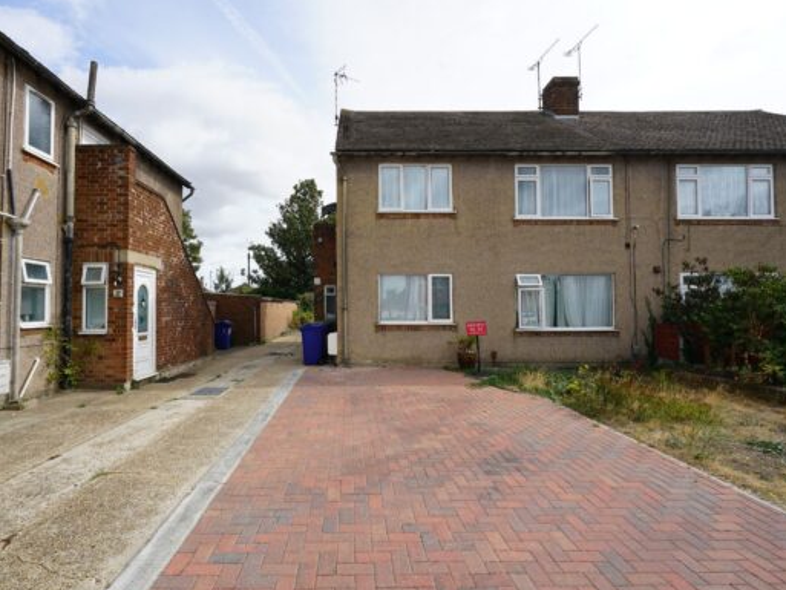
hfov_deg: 87.5
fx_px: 409
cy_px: 299
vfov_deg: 71.6
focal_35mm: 18
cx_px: 360
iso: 100
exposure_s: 1/80
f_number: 11
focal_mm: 16
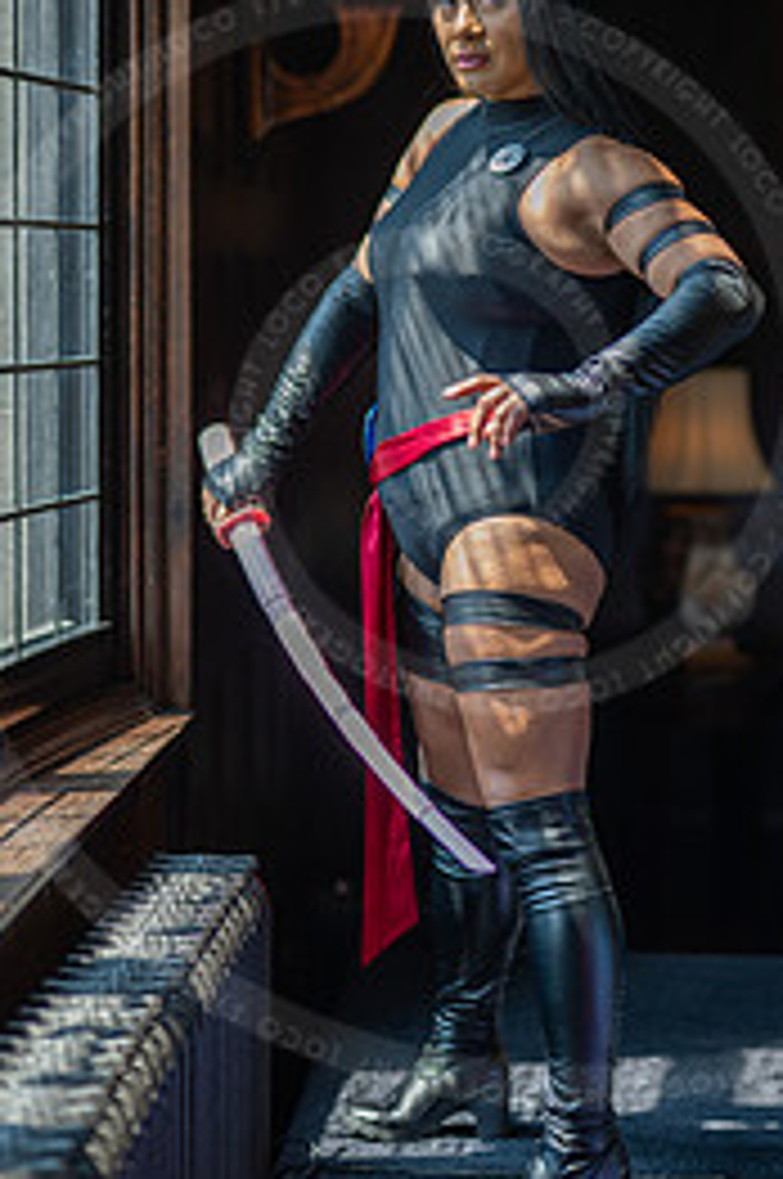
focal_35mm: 86
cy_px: 522
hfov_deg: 15.8
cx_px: 518
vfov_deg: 23.7
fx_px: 2813
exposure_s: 1/800
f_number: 1.2
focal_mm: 50
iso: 125
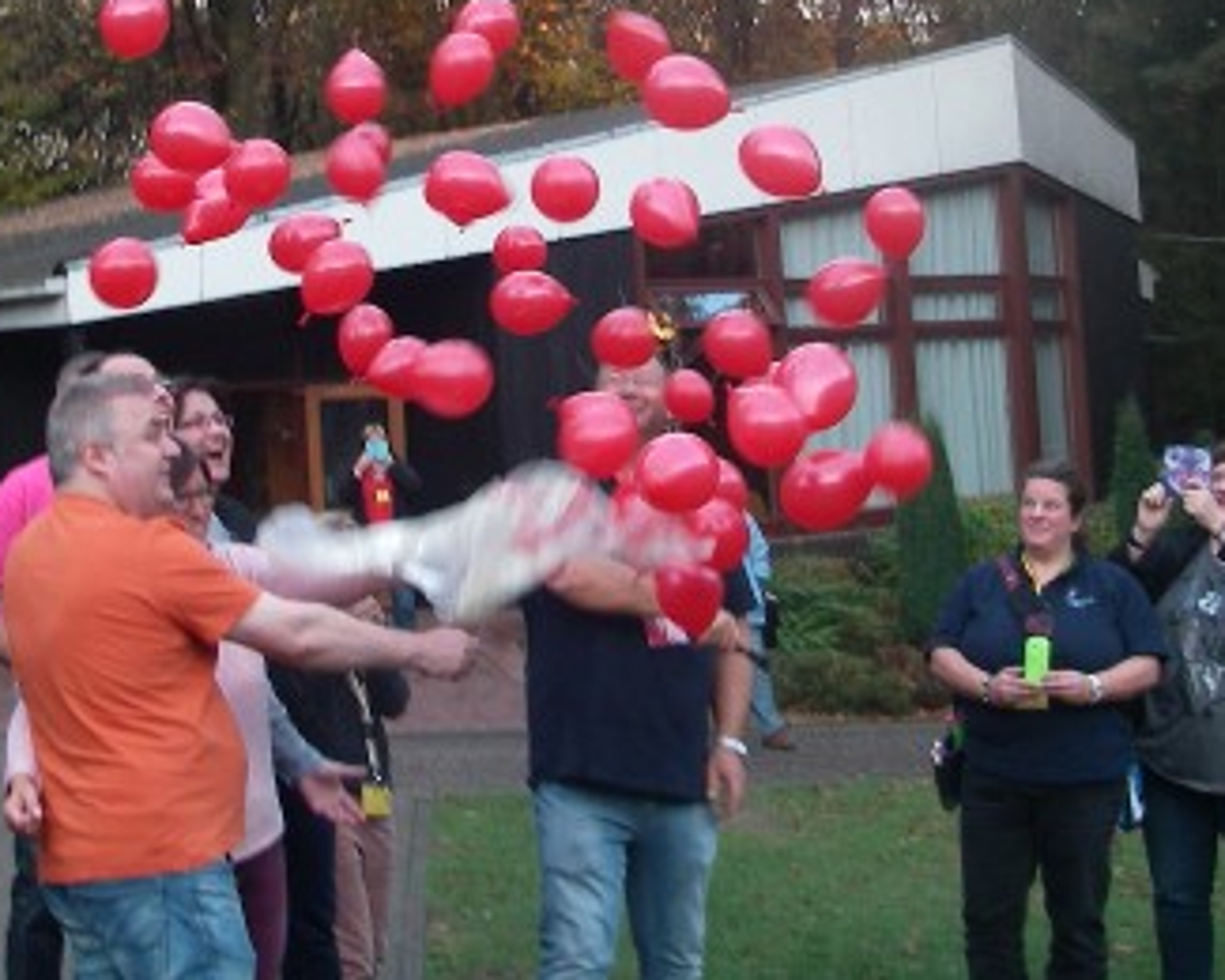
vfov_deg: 20.7
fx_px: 2647
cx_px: 547
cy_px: 170
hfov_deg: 26.0
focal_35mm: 73
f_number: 3.3
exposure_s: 1/50
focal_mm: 6.3
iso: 125
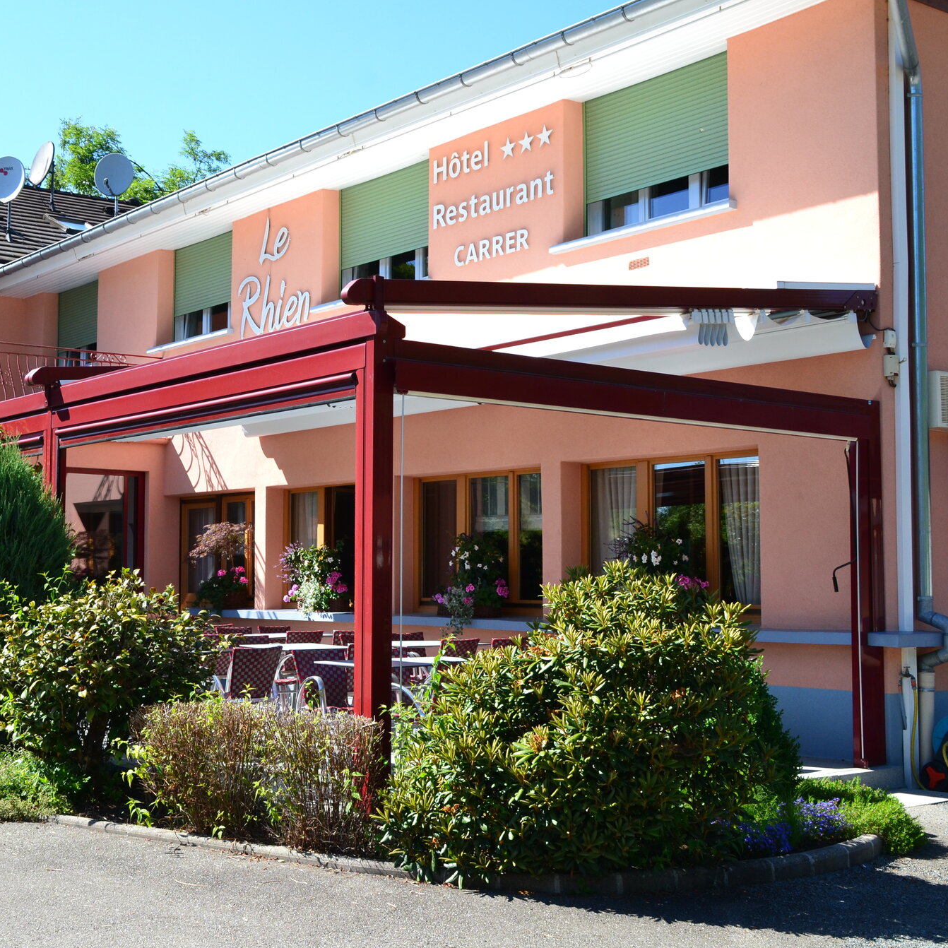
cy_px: 481
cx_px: 291
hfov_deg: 34.5
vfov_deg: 34.9
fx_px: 1507
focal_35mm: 49
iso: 400
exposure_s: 1/320
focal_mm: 25
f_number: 10
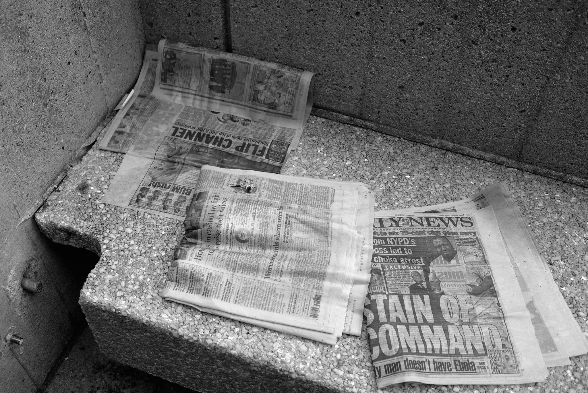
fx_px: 588
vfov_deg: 36.9
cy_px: 196
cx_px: 294
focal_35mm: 36
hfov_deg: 53.1
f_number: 2.8
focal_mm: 24
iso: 1000
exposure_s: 1/2000
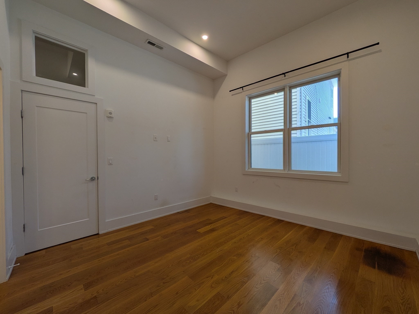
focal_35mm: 14
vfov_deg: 85.7
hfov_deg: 102.1
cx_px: 210
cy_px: 157
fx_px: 169
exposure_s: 1/120
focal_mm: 1.83
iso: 77
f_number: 2.2
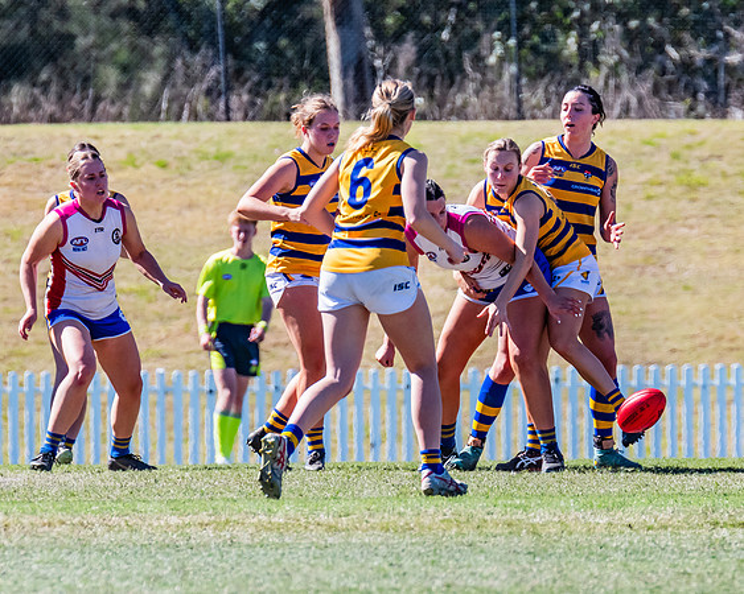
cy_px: 280
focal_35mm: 832
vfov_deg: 1.9
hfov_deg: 2.3
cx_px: 497
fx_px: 18303
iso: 800
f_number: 8
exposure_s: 1/1600
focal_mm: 420
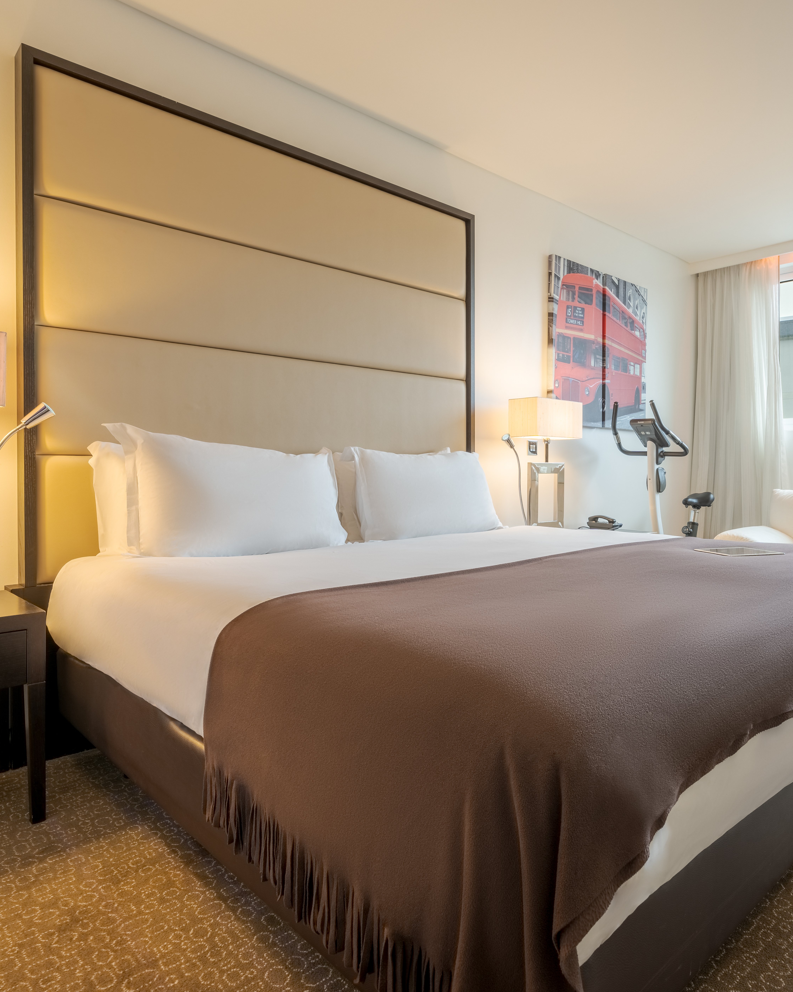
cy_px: 492
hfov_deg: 59.8
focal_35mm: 23
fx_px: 675
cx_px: 515
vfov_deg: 72.6
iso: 100
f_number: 9
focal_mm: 16
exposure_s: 1/60
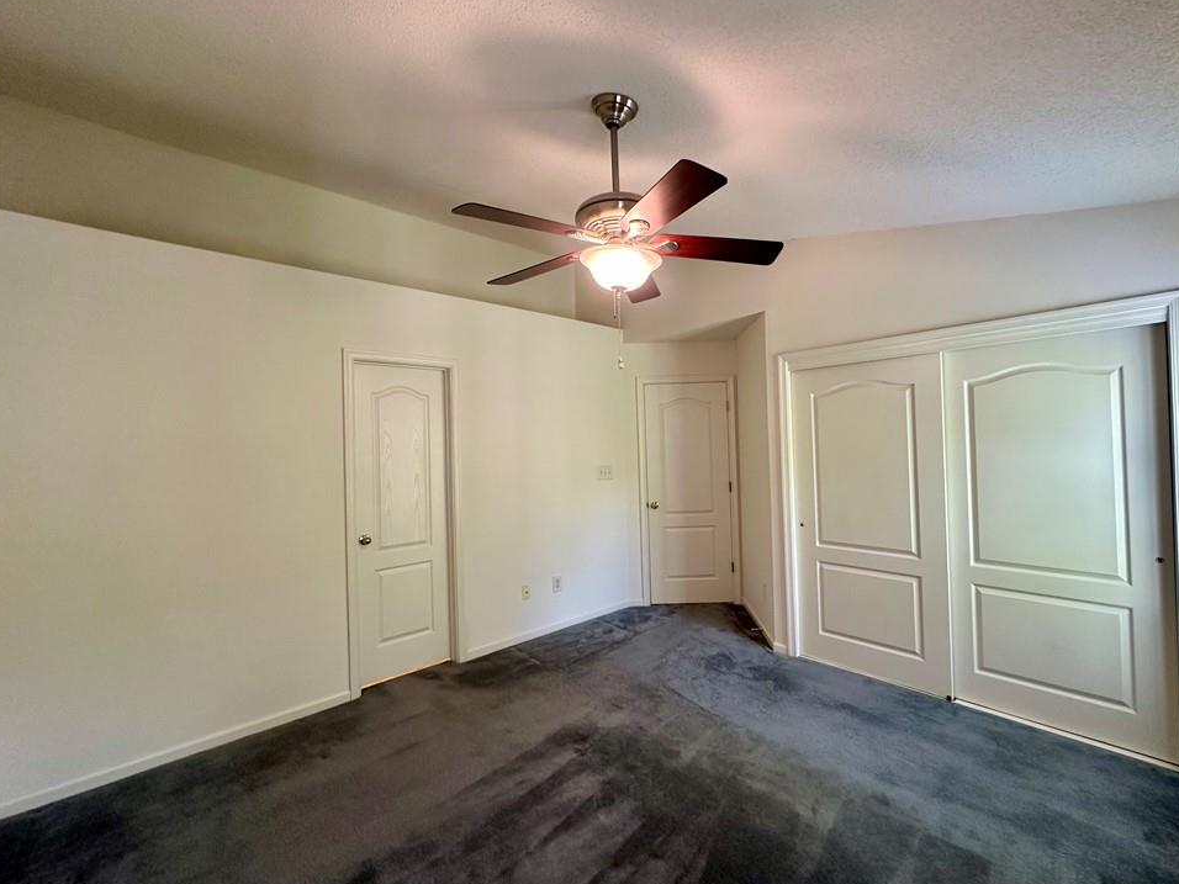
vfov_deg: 81.7
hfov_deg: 98.1
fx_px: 511
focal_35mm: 15
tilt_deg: -0.3
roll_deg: +0.3
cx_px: 620
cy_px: 439
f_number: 2.2
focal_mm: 2.22
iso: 200
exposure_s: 1/60
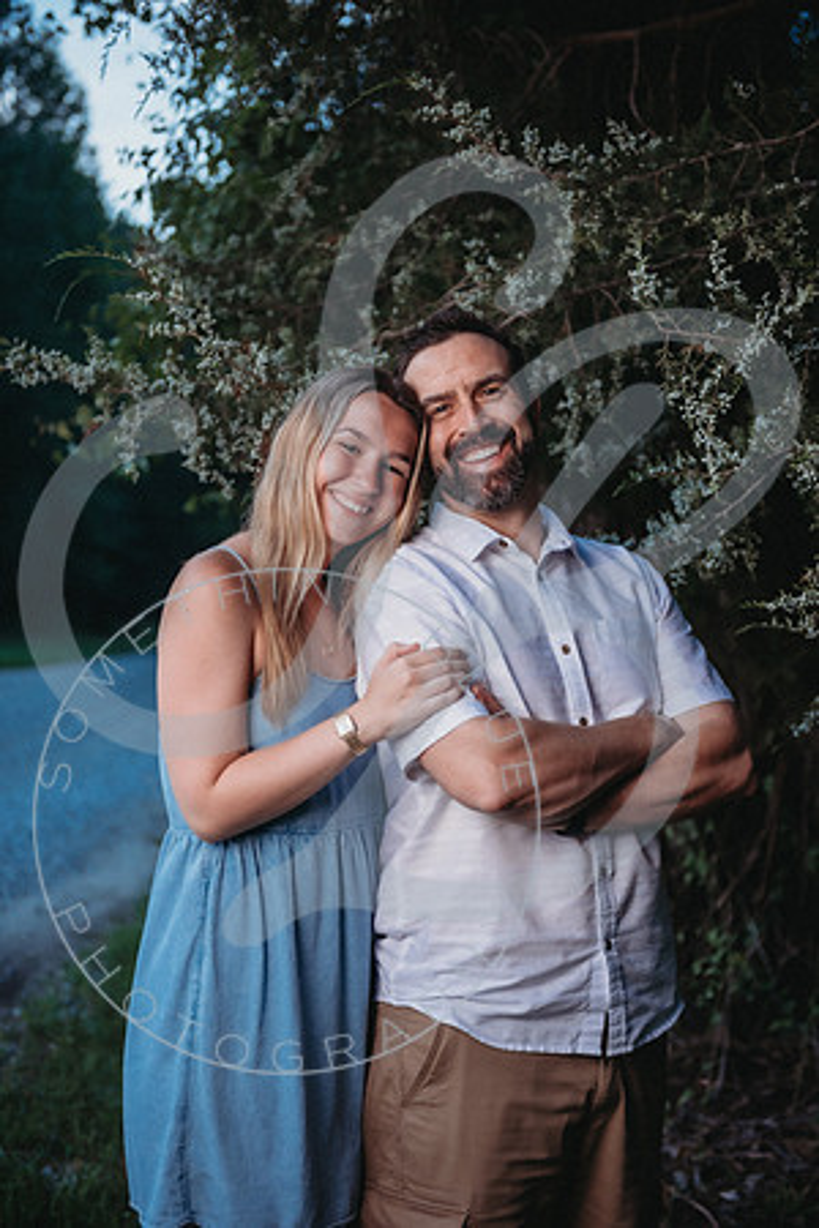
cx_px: 410
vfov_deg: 36.2
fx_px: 1877
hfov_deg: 24.6
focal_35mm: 55
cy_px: 614
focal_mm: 55
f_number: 2.8
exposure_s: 1/400
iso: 320
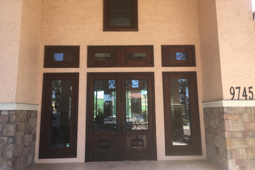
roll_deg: -0.1
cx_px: 131
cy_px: 76
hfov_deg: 60.3
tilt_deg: +11.7
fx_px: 220
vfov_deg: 42.3
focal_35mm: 31
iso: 25
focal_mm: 4.15
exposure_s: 1/138
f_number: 2.2
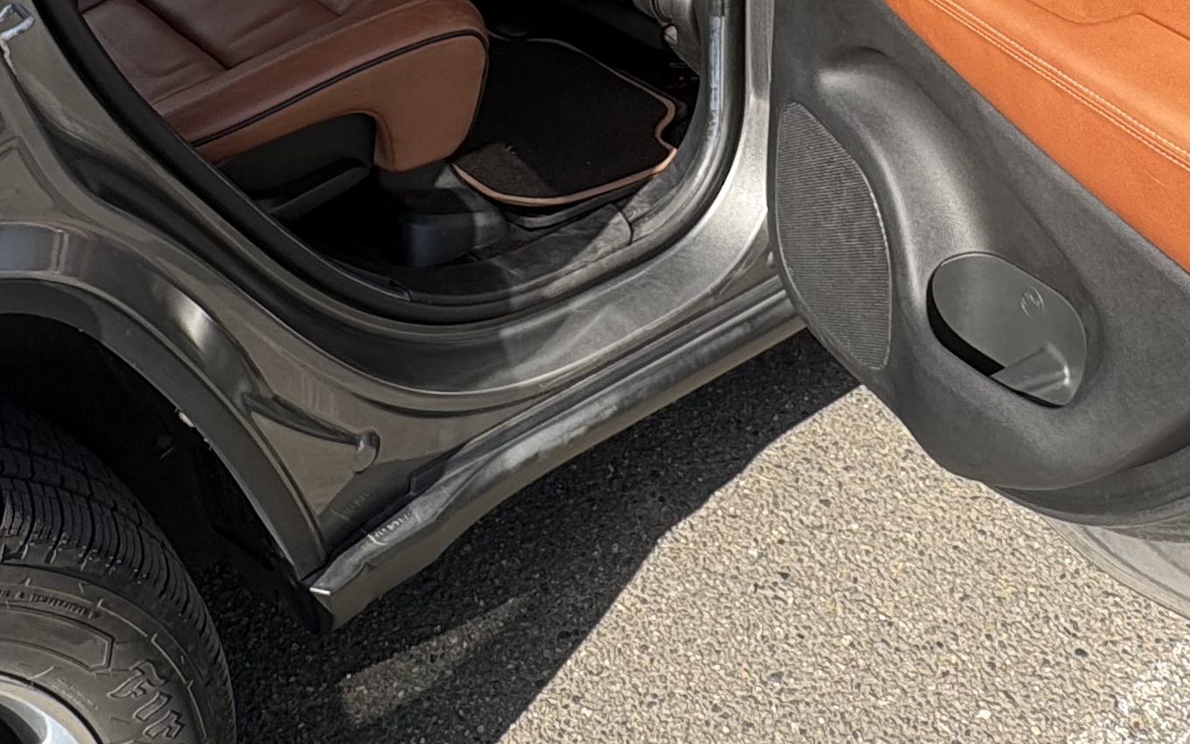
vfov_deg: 26.2
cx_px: 651
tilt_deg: -15.3
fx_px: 1427
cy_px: -134
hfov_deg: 45.2
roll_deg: -1.4
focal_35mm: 44
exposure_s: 1/373
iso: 40
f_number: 2.2
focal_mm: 2.22
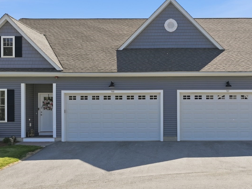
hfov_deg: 40.6
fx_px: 335
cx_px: 175
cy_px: 108
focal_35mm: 46
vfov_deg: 31.4
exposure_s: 1/160
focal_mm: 12.3
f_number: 2.8
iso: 110
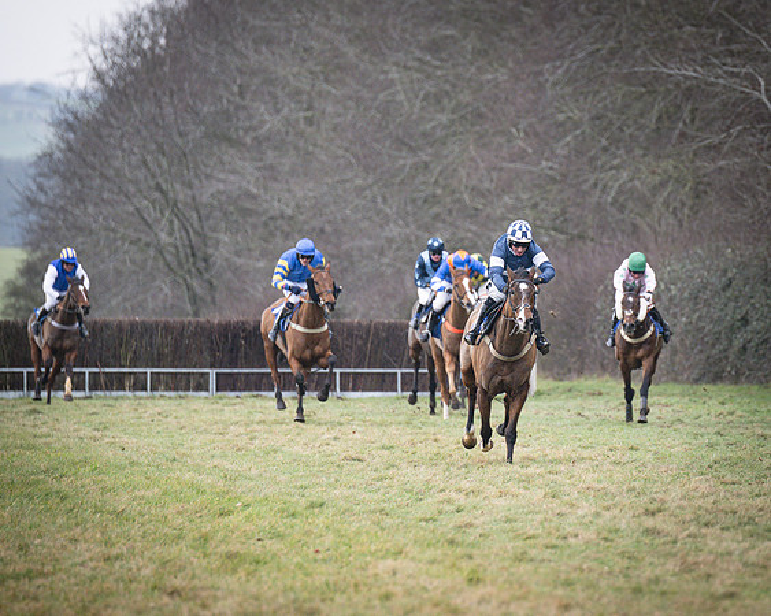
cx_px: 563
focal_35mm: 434
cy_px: 268
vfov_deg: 3.6
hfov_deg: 4.5
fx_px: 9897
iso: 400
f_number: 2.8
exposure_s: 1/1600
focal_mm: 195
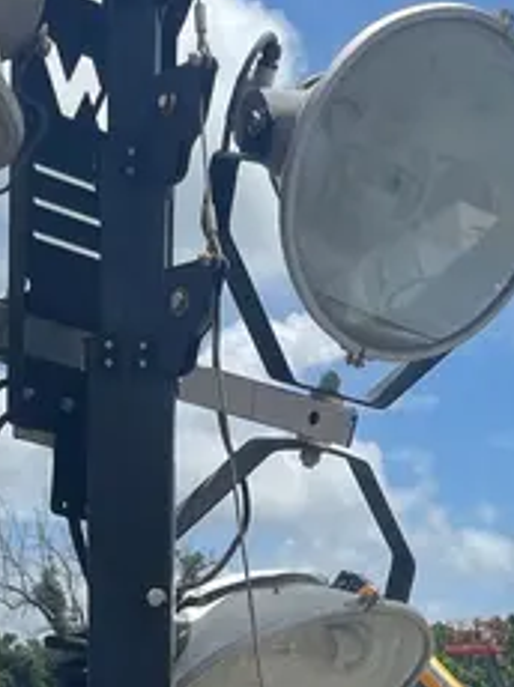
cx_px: 269
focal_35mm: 83
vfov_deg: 20.2
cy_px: 1044
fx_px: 1646
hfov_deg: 17.7
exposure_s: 1/4831
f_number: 1.6
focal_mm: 4.2
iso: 32
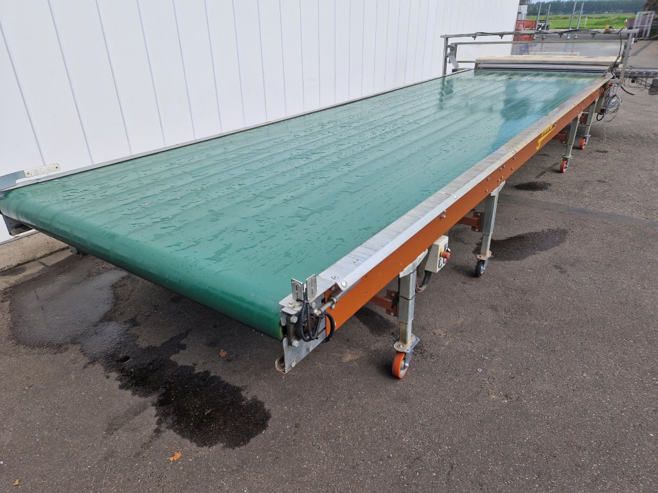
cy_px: 246
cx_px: 329
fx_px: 437
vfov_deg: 58.9
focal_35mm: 23
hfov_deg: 73.9
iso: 50
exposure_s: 1/1060
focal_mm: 5.4
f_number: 1.8
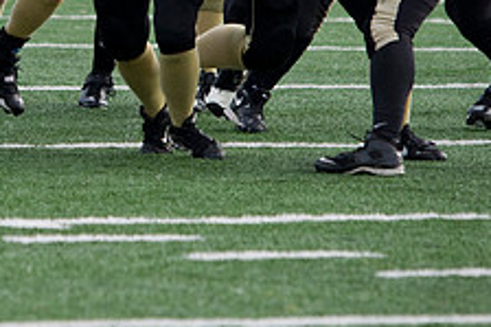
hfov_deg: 2.3
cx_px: 59
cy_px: 0
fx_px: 12361
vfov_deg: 1.5
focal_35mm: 907
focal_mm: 350
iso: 1800
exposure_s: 1/1000
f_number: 6
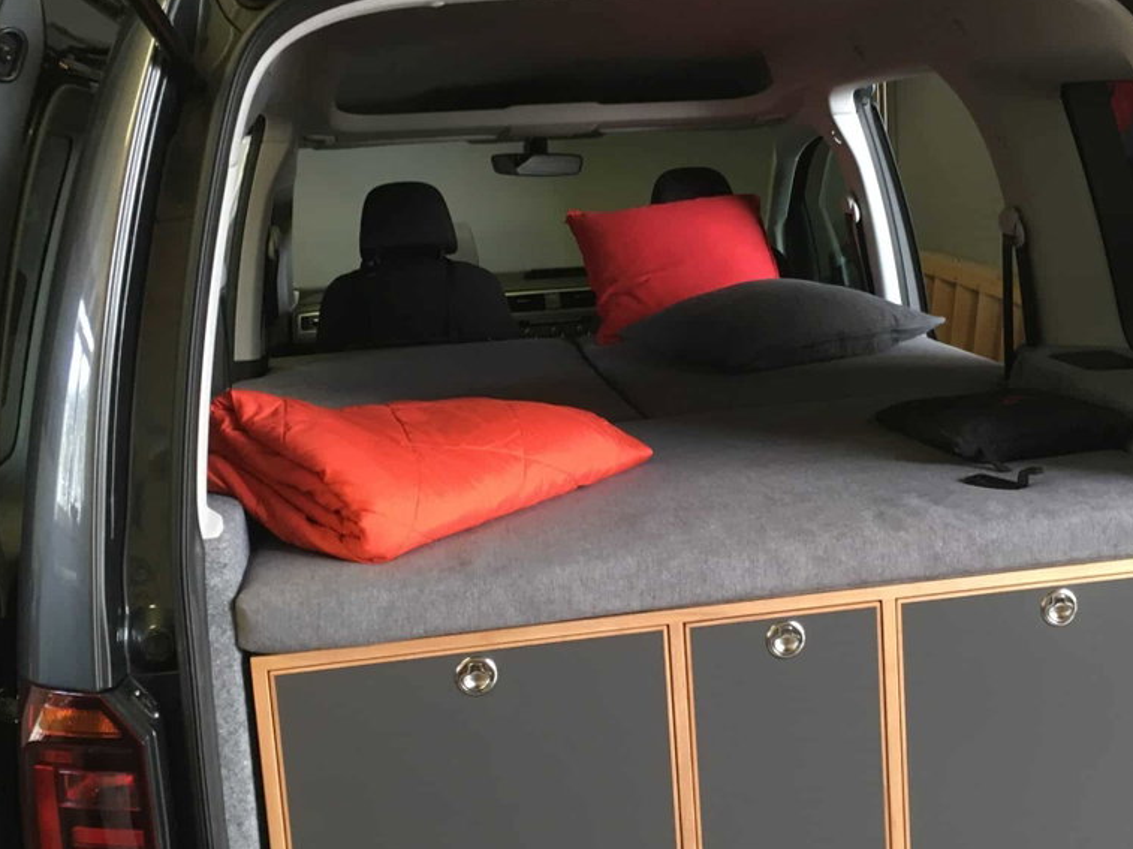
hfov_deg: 41.0
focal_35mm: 46
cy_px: 439
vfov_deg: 31.5
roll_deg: +2.5
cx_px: 699
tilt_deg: -13.3
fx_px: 1505
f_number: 2.2
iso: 125
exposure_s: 1/33
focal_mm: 4.15
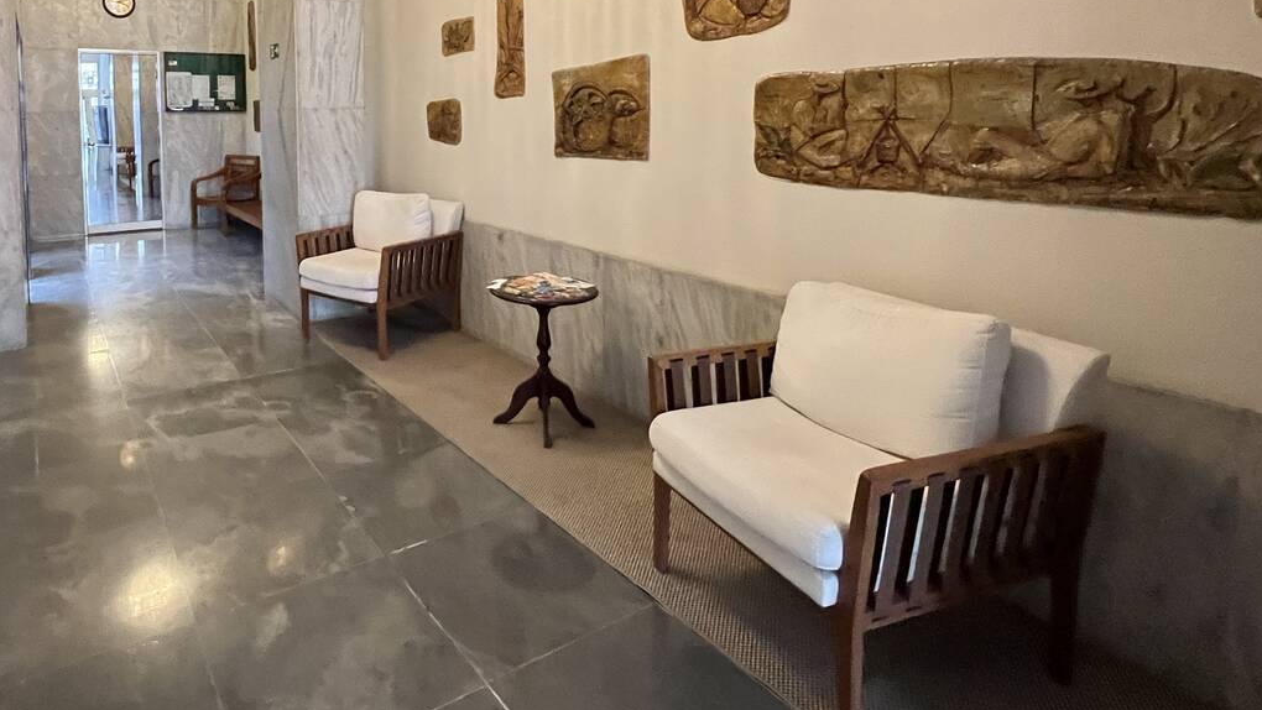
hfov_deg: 84.0
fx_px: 669
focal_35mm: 20
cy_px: 156
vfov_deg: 52.7
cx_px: 434
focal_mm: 1.57
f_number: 1.8
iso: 800
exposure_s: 1/40
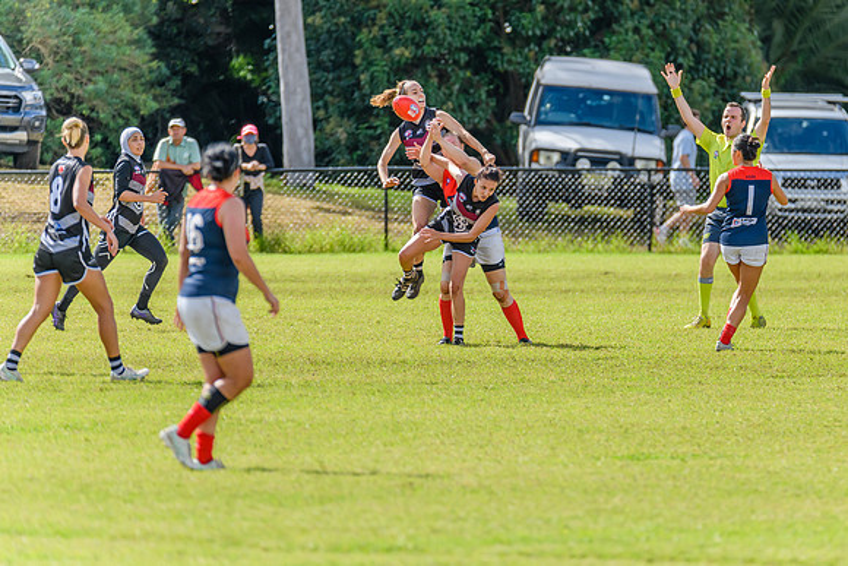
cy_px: 240
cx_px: 493
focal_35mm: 532
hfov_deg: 3.9
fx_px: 12523
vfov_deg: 2.6
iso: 800
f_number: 7.1
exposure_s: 1/1600
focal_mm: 450
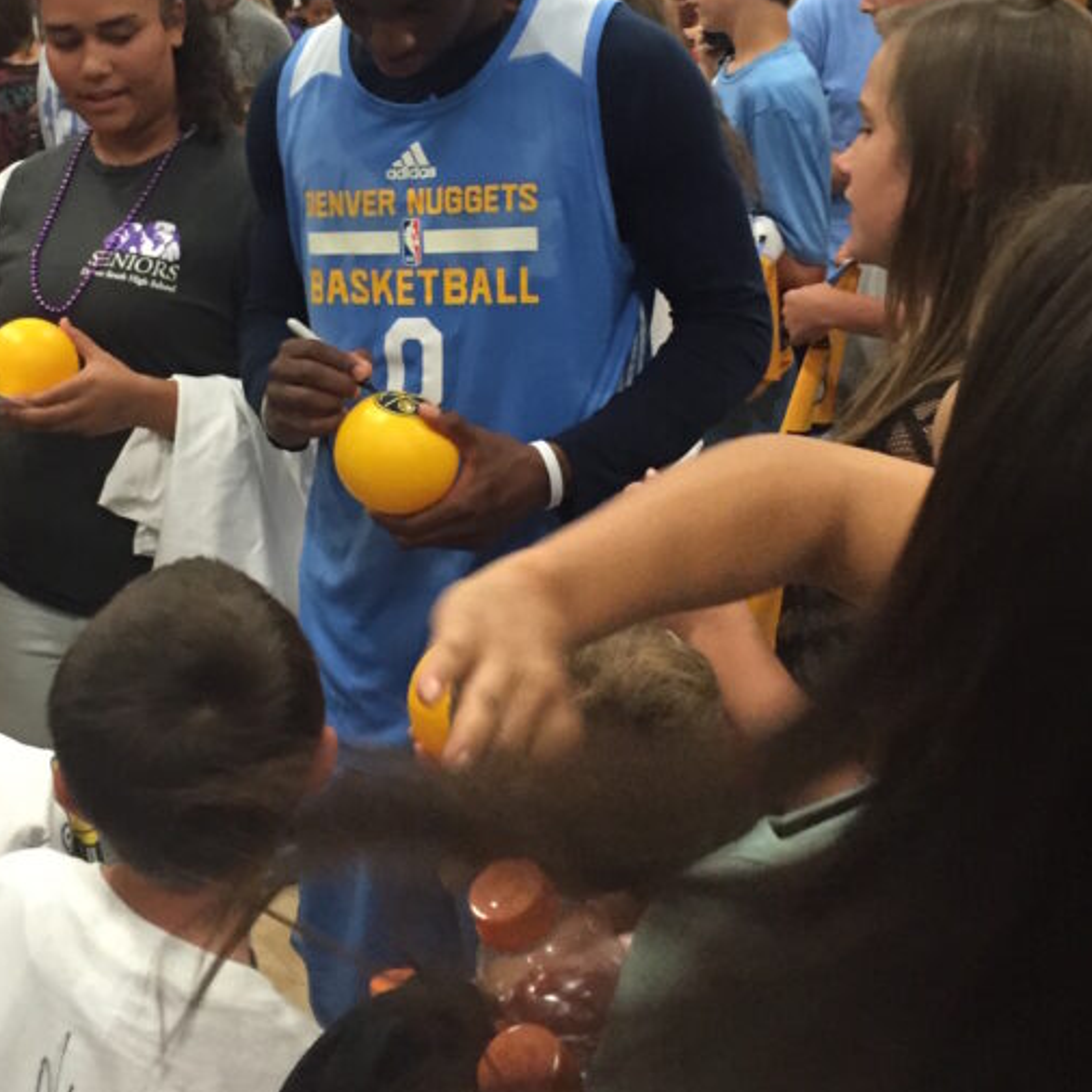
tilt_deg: -9.1
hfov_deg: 32.5
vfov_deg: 31.9
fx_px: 1856
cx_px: 355
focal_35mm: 52
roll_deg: +0.1
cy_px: 208
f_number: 2.2
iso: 250
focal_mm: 4.15
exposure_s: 1/30
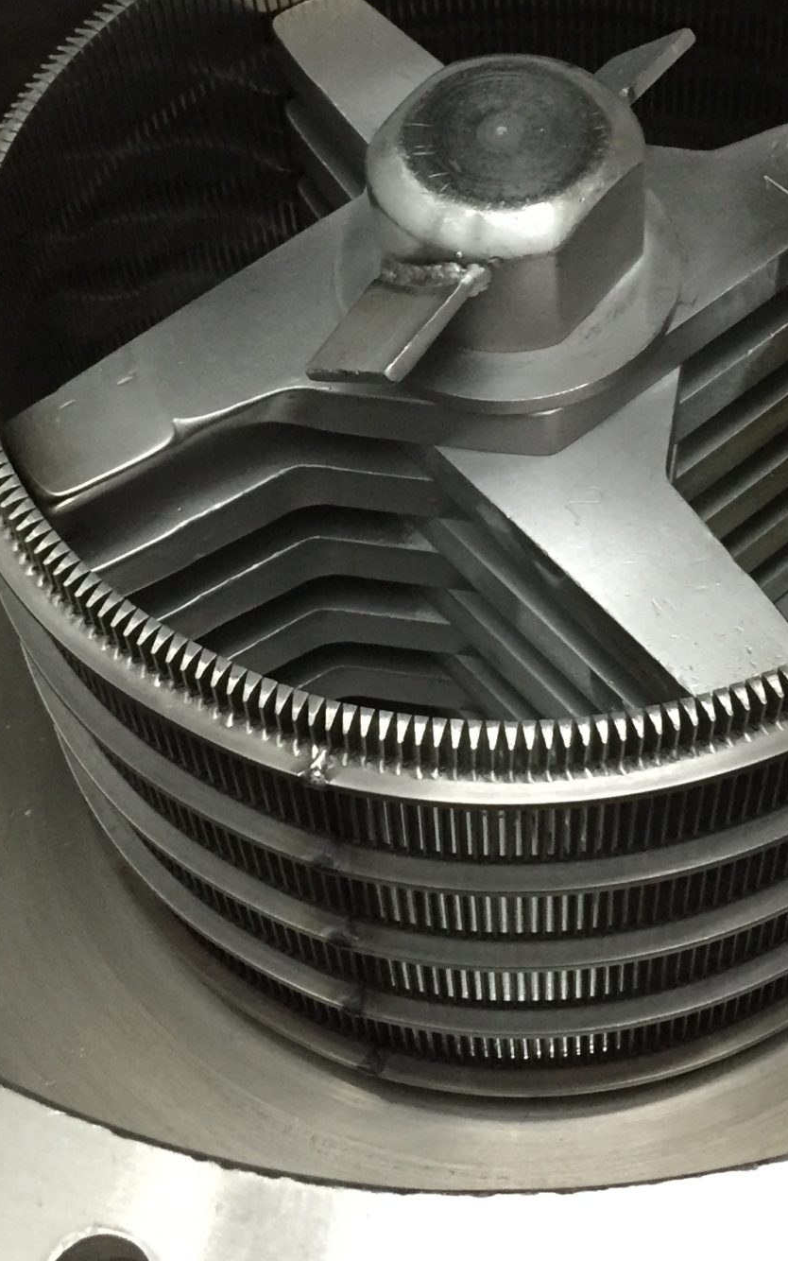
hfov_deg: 21.9
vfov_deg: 34.0
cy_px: 361
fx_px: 2027
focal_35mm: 59
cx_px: 518
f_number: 2.2
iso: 250
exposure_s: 1/33
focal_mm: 4.15
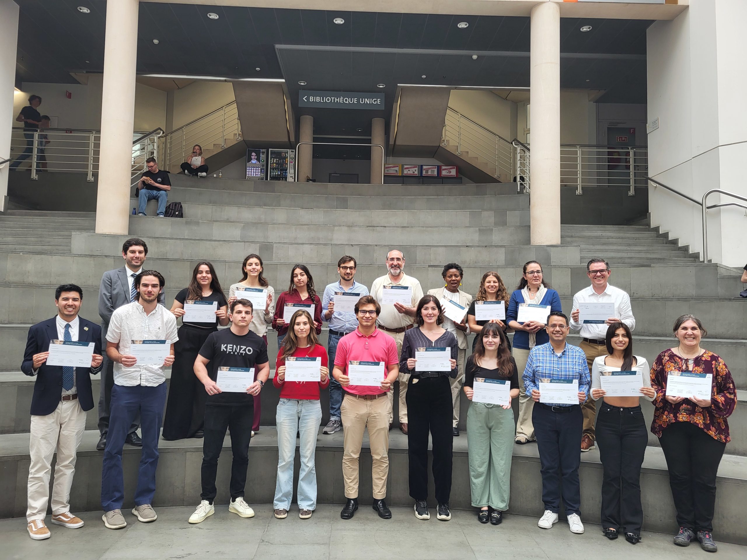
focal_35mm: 26
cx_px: 374
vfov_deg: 53.1
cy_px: 280
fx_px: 561
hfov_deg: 67.3
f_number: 1.8
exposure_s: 1/100
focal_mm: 5.4
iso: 80
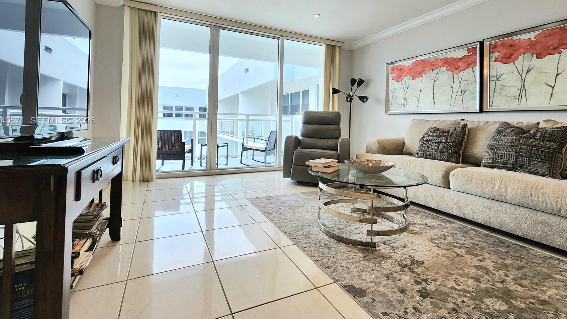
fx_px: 226
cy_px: 121
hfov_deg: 103.0
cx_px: 278
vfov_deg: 69.5
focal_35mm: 15
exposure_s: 1/60.2
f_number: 2.2
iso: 50
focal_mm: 2.2
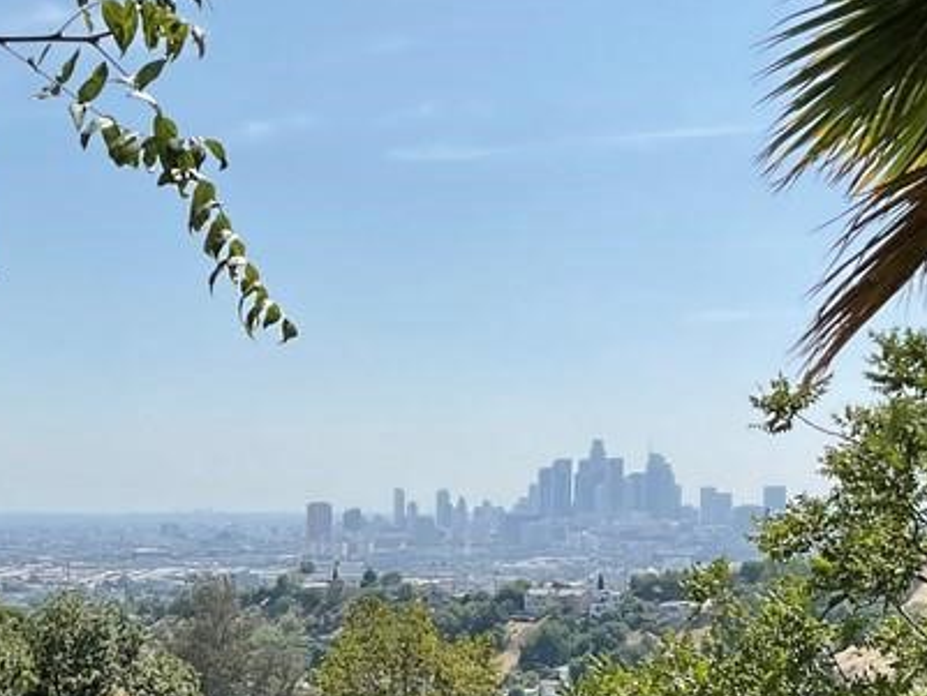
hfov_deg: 26.0
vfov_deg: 19.6
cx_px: 231
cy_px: 617
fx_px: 1982
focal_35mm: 74
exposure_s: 1/2227
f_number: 1.8
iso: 16
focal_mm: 3
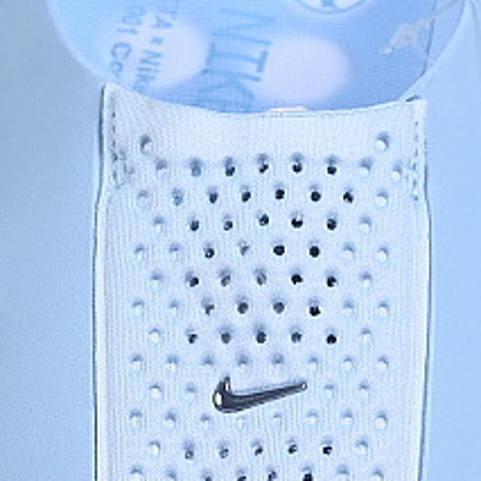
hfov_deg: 5.4
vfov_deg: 5.4
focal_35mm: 323
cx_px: 562
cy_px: 463
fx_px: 5078
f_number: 8
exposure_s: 1/80
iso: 160
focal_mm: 50
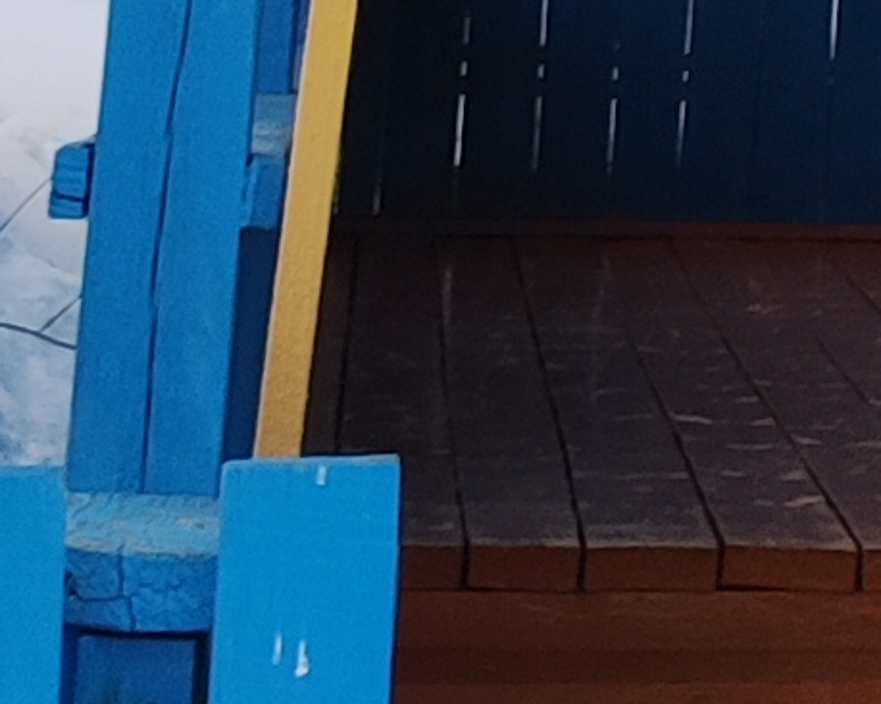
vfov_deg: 8.5
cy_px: -943
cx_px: 2056
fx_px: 4379
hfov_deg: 10.1
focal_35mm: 168
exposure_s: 1/165
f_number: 1.79
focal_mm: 4.74
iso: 50
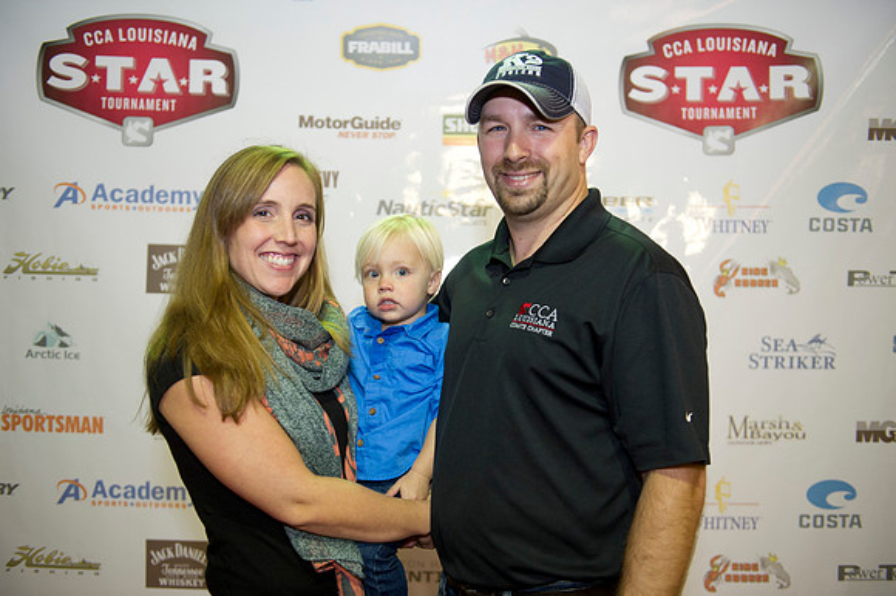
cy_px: 298
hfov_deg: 53.2
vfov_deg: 36.8
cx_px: 448
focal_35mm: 36
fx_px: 895
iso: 1250
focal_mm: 36
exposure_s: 1/60
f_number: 2.8
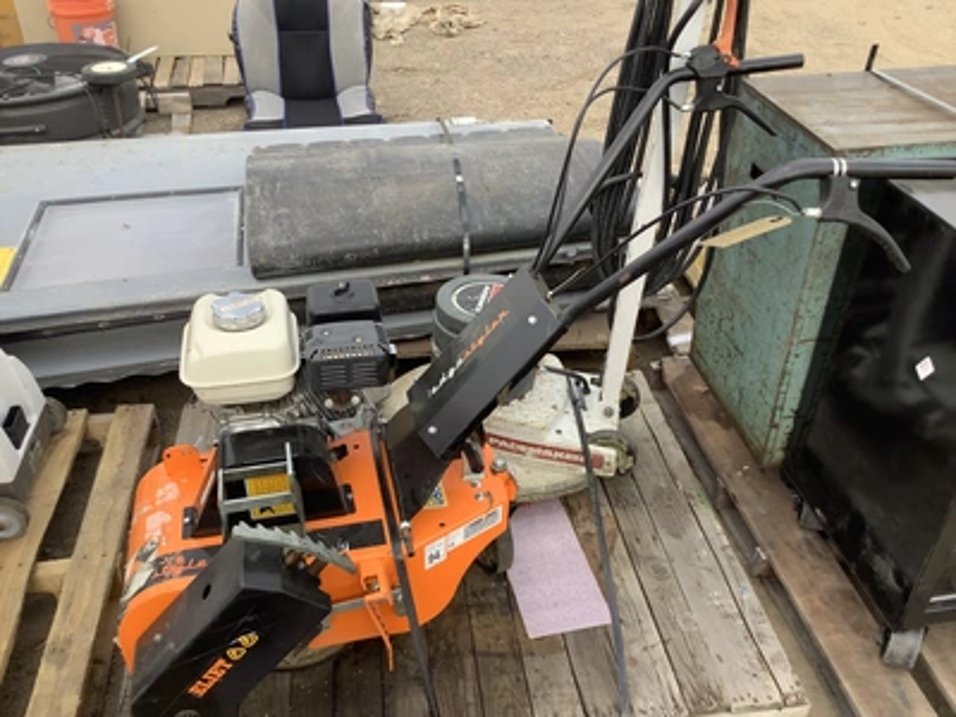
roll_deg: -0.6
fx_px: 856
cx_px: 478
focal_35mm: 31
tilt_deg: -35.9
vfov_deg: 45.4
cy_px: 358
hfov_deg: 58.4
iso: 32
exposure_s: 1/120
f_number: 2.4
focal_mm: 3.3
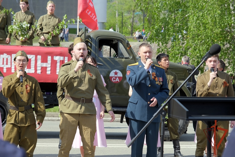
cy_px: 78
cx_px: 118
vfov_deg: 12.7
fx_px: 705
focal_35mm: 108
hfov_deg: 18.9
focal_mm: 72.1
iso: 320
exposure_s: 1/420
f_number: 5.6
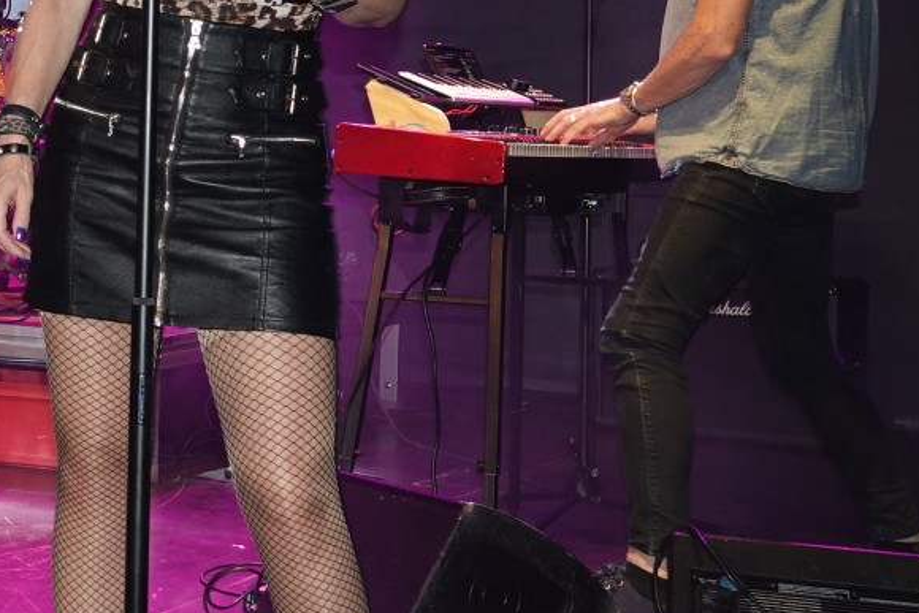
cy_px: 143
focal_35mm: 81
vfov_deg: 16.8
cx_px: -271
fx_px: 2068
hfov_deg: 22.5
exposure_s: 1/30
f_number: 2.8
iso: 400
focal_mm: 10.8
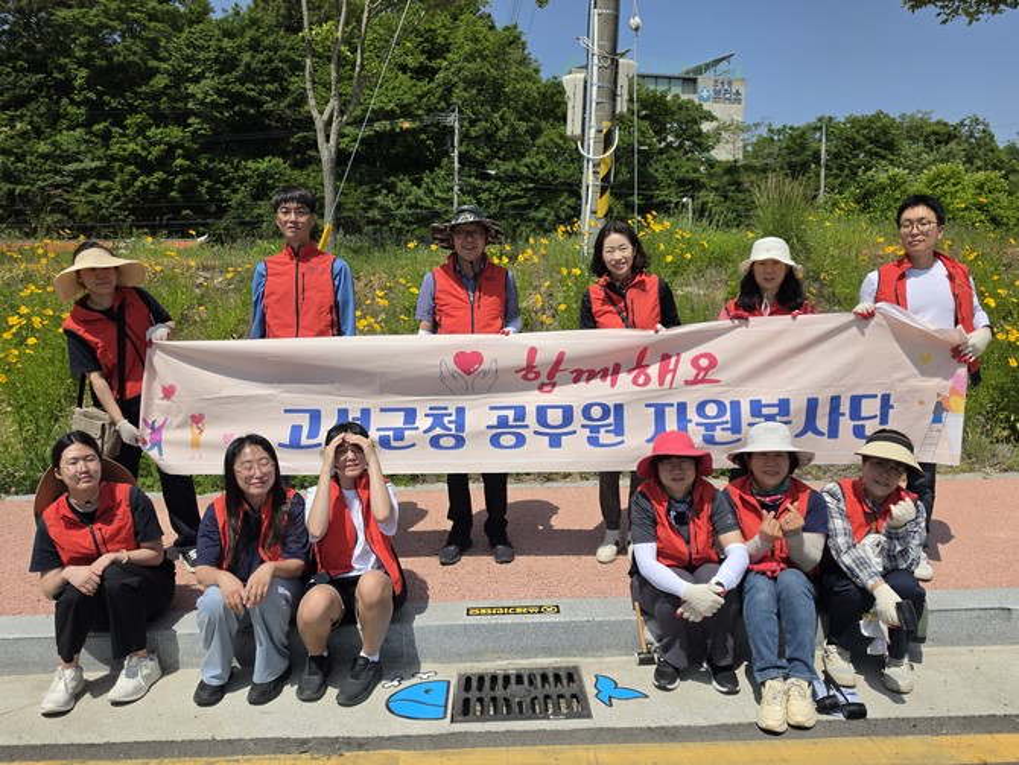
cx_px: 510
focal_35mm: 23
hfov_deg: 73.9
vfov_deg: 58.9
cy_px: 382
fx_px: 677
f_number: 1.4
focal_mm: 6.5
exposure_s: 1/7939
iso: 40
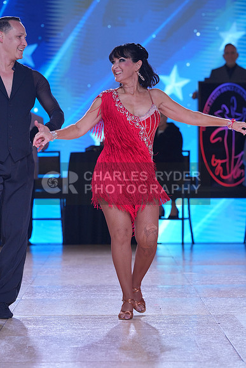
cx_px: 123
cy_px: 184
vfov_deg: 13.2
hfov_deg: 8.8
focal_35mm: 156
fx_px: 1598
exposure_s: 1/400
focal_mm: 156
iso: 1600
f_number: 5.6
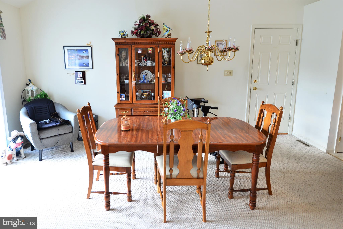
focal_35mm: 20
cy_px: 114
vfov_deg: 62.0
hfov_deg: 84.0
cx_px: 172
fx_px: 191
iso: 640
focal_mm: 20
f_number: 4
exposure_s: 1/60
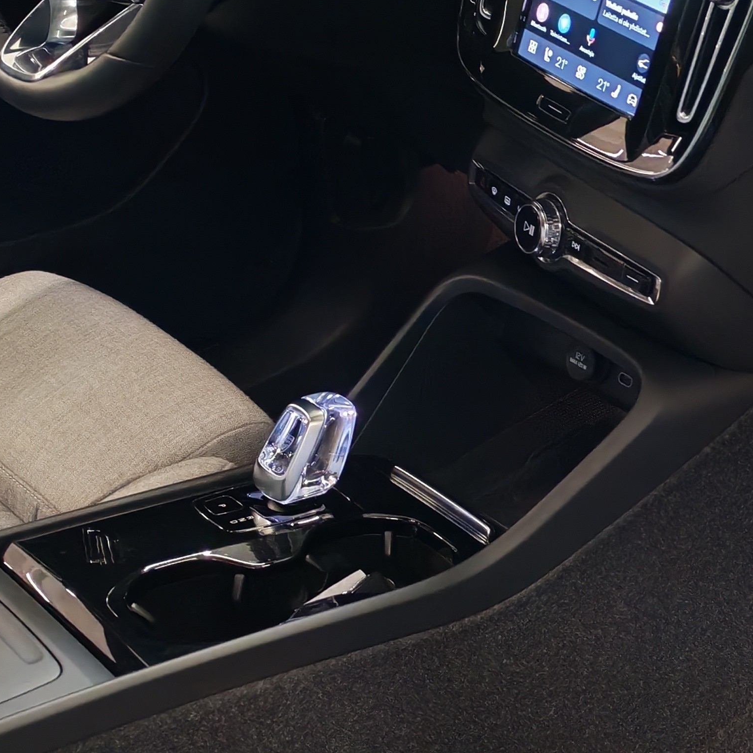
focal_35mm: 81
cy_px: 302
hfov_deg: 21.0
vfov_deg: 21.4
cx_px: 668
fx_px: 1993
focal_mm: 6.12
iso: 1250
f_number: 1.9
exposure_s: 1/100
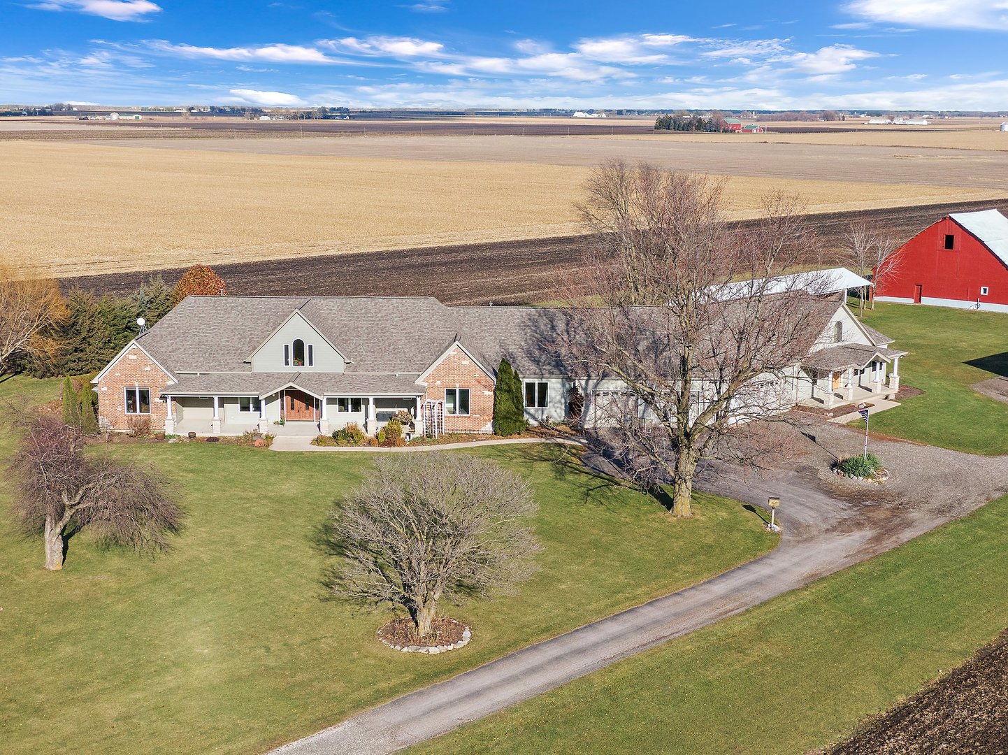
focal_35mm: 48
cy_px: 378
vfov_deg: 30.2
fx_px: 1397
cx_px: 504
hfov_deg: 39.7
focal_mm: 8.6
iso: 100
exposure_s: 1/800
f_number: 3.8
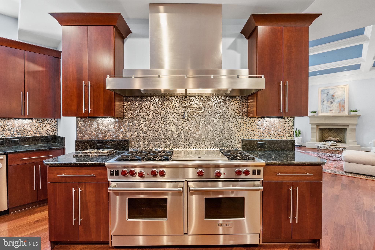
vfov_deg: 73.8
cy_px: 125
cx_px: 188
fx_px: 167
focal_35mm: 16
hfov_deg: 96.7
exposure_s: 1/25
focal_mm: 16
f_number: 4
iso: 800
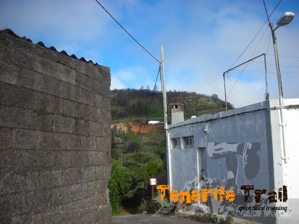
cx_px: 150
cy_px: 112
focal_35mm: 35
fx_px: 302
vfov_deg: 40.7
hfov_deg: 52.6
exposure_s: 1/82.3
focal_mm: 5.8
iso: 50
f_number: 8.5
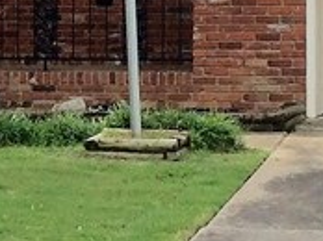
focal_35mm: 189
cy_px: 7
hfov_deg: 10.5
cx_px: 163
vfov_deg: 7.8
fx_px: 1761
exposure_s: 1/1192
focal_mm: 3.3
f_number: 2.4
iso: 32
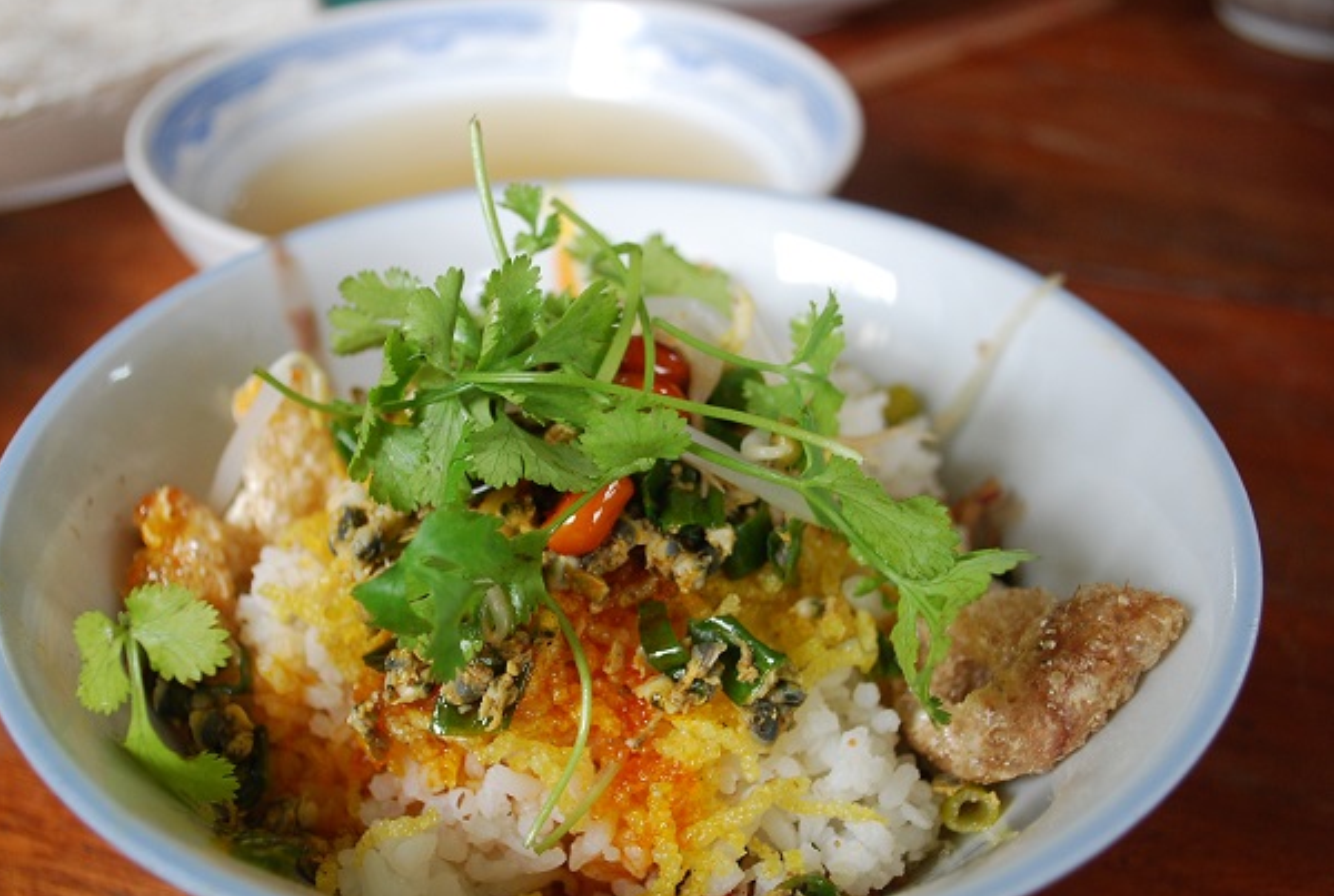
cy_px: 504
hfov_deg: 48.3
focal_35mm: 40
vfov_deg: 33.5
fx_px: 1486
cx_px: 614
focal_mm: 20
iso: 360
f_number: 3.8
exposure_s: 1/30
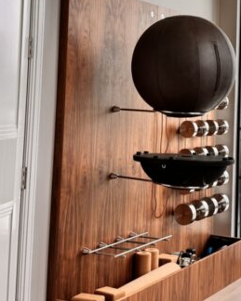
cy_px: 48
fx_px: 660
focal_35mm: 74
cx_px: 210
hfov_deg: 20.3
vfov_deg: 25.2
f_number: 1.78
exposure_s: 1/349
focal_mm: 6.76
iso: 80
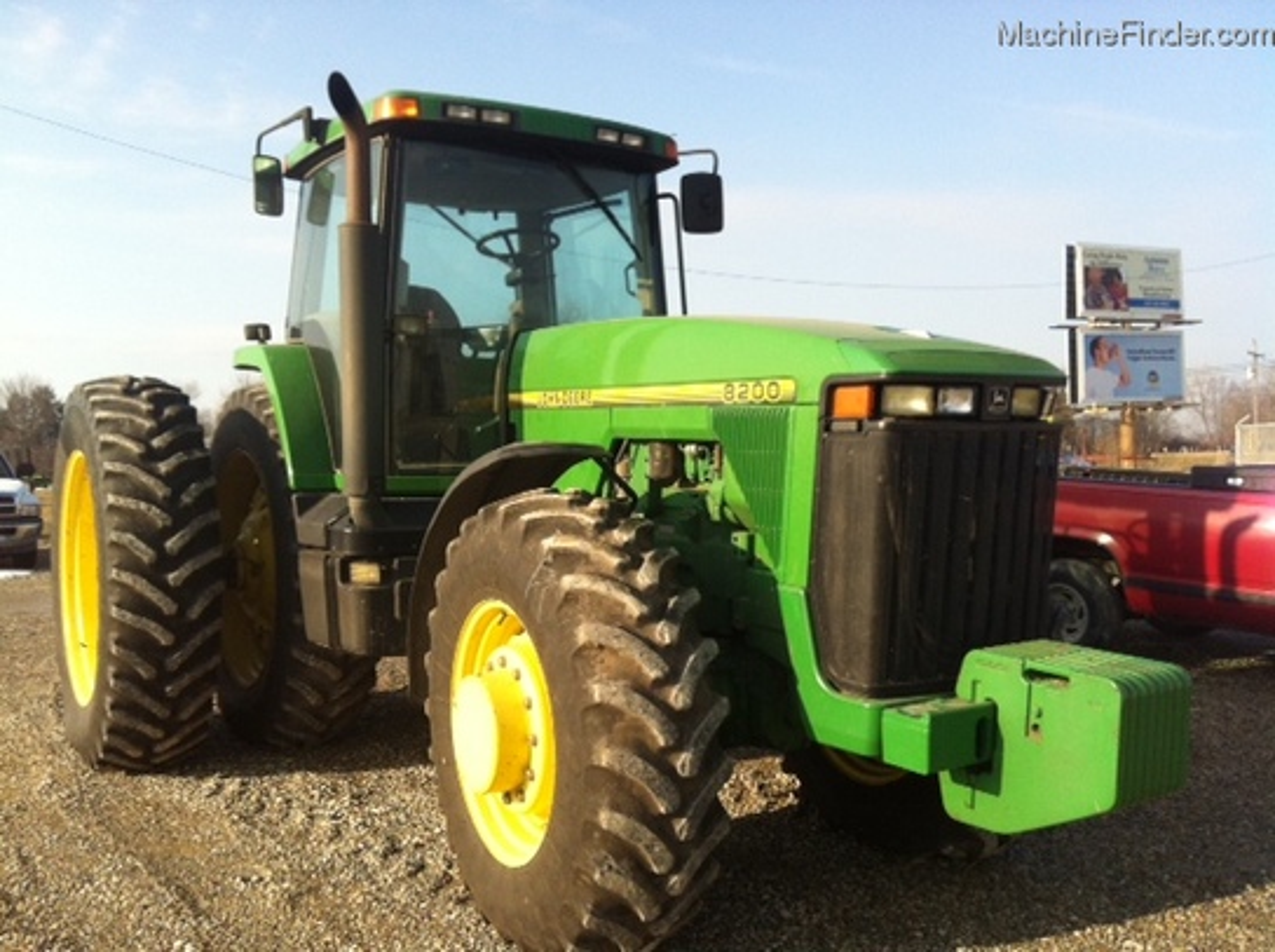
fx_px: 1287
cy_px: 476
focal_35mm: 35
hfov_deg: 52.7
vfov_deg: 40.6
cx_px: 638
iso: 80
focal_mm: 3.85
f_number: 2.8
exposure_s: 1/794
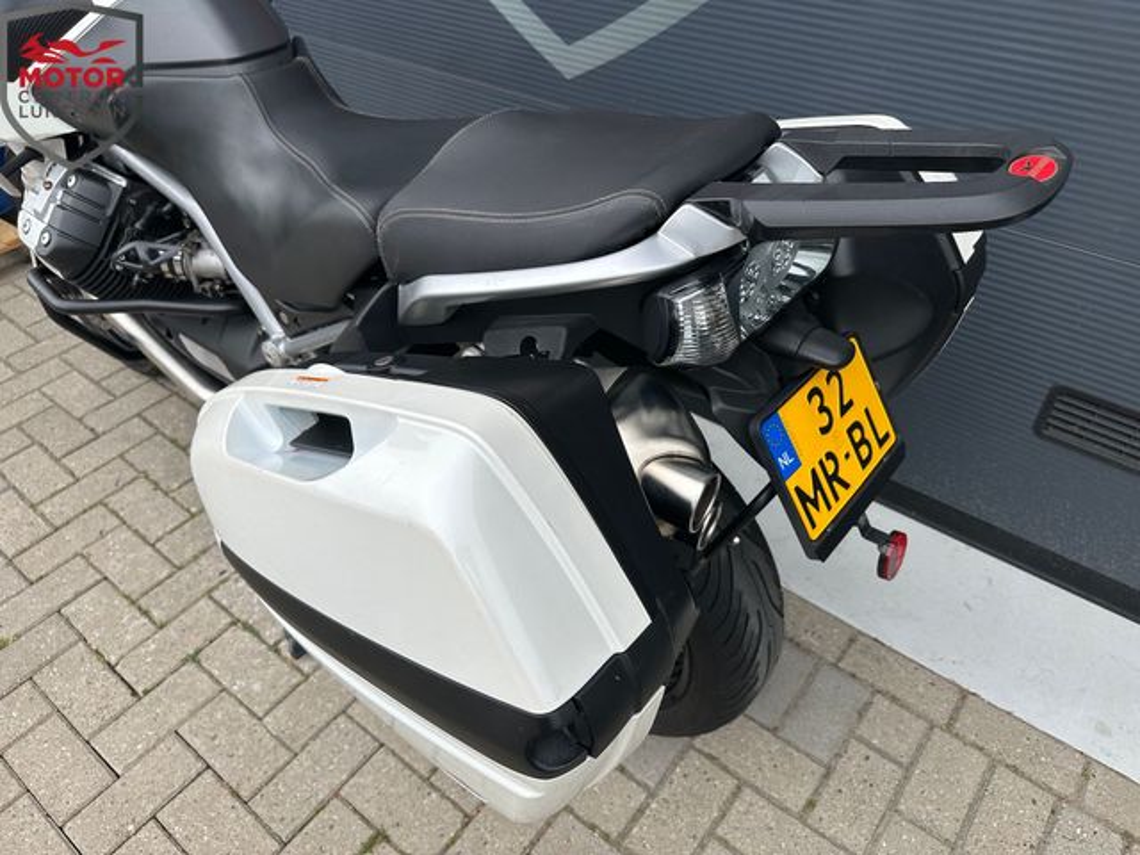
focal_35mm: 24
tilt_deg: -39.1
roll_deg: -0.7
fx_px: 790
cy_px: 428
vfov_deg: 56.8
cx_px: 570
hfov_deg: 71.6
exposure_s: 1/756
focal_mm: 6.86
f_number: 1.78
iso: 80
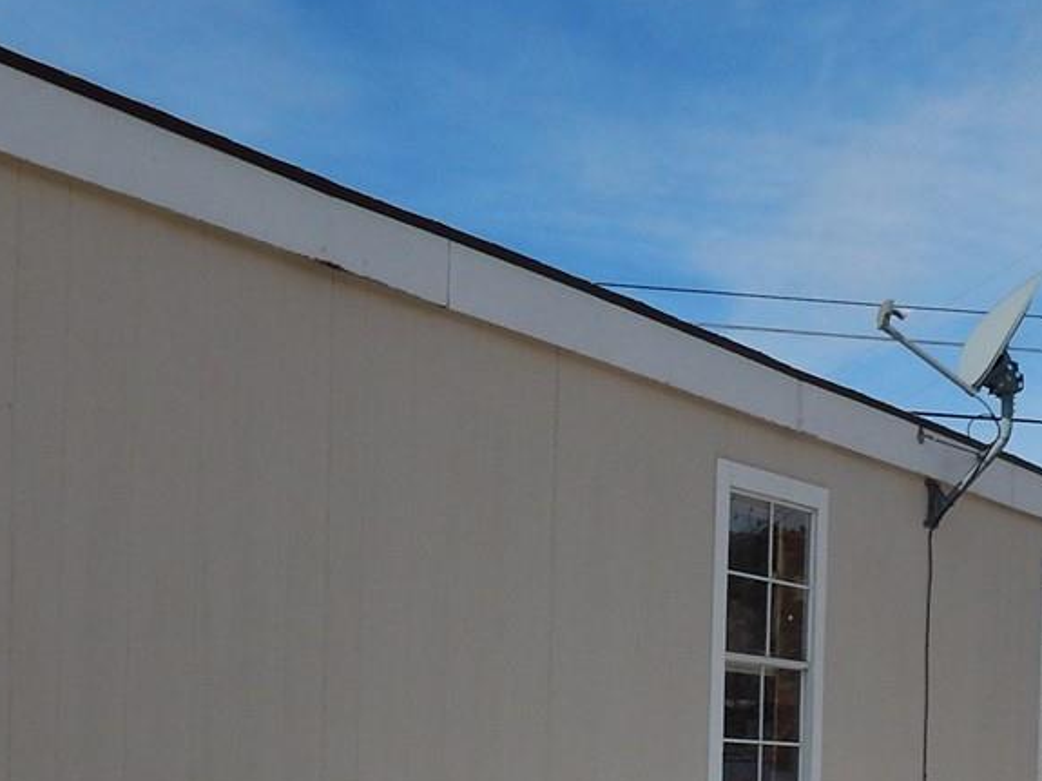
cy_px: 806
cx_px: 330
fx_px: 1926
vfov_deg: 22.0
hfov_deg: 30.0
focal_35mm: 64
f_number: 6
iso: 125
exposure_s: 1/1250
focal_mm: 4
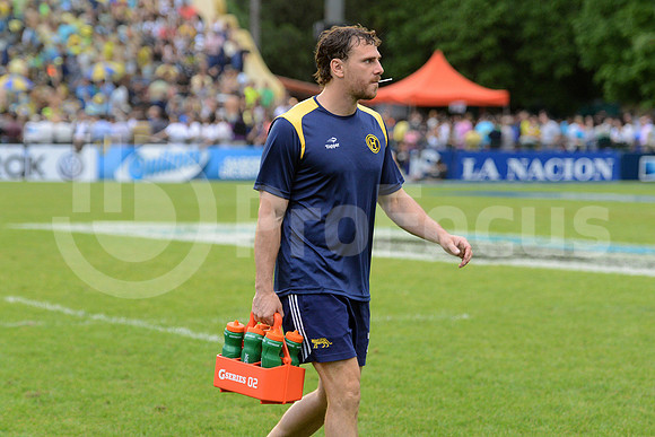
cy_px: 218
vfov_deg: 10.2
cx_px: 328
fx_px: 2457
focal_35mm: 135
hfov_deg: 15.2
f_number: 4
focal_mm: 135
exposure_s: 1/500
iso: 2500
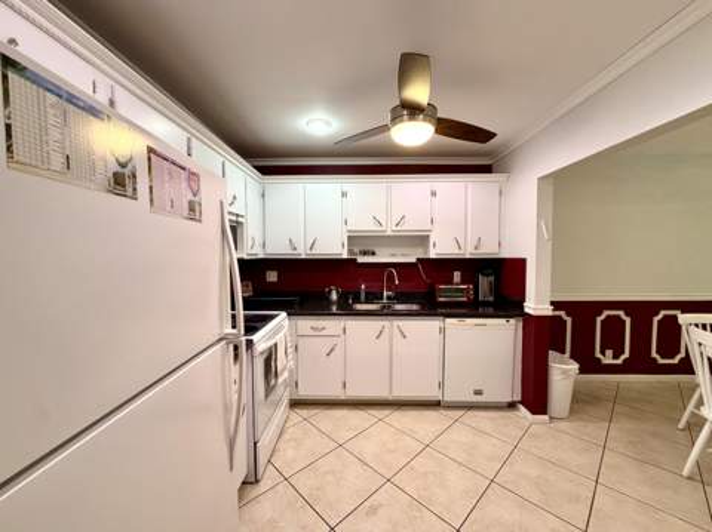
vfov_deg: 85.6
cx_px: 356
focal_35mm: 14
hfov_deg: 102.1
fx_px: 288
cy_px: 266
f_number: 2.2
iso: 250
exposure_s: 1/120
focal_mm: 2.22
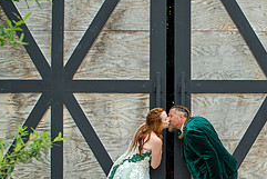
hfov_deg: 34.1
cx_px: 181
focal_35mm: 58
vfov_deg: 23.2
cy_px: 128
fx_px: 430
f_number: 2.8
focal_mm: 24
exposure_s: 1/640
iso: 400
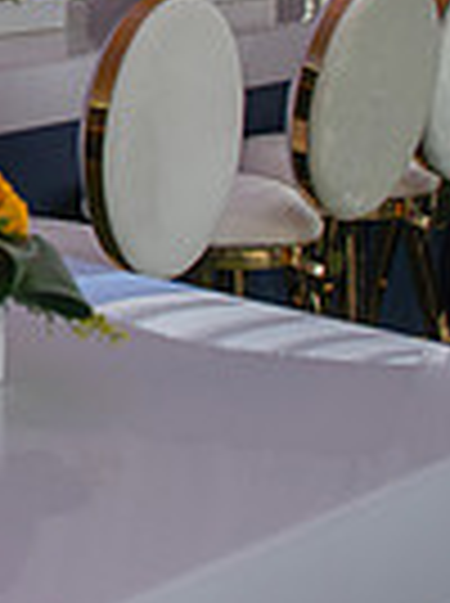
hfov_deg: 12.6
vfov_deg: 18.5
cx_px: -504
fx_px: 1739
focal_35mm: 100
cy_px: -155
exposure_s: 1/500
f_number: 3.5
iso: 500
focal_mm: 24
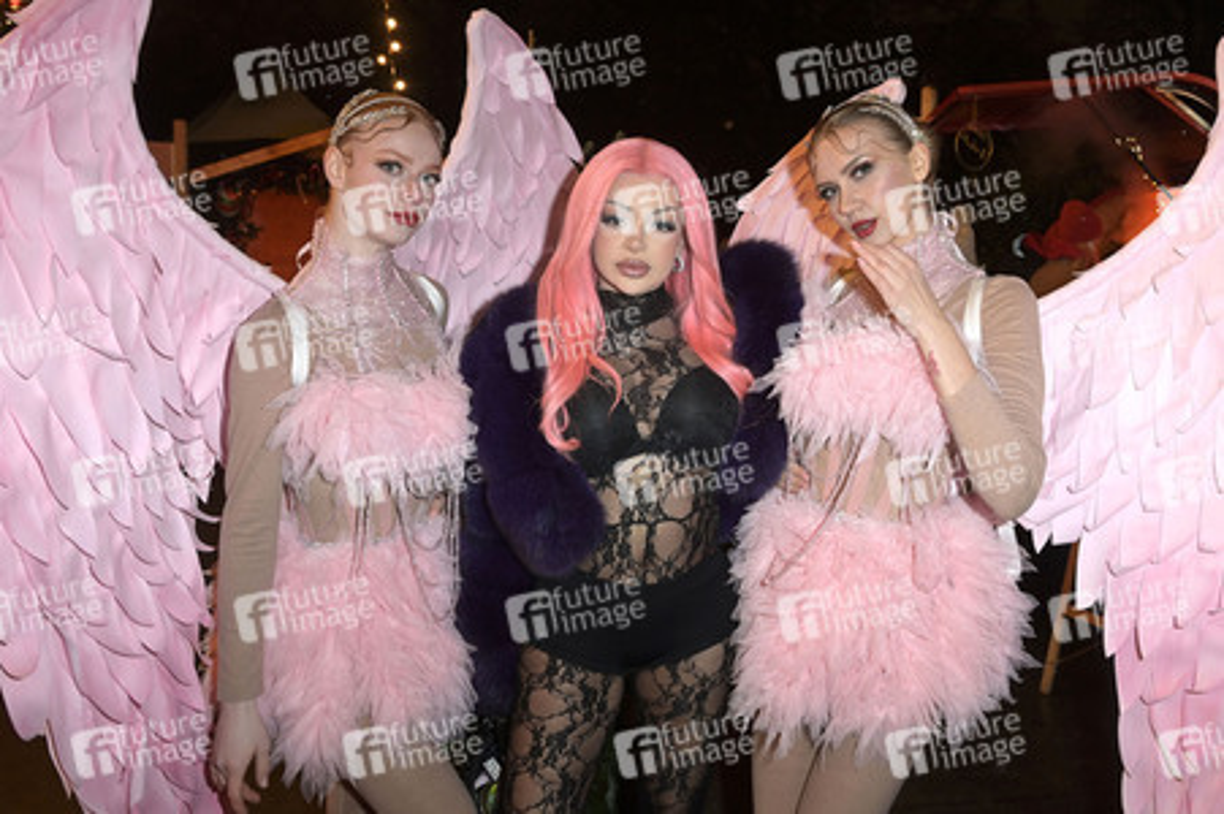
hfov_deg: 67.4
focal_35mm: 27
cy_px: 407
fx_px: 917
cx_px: 612
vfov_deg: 47.9
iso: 1600
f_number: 5.6
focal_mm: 27
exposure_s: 1/50
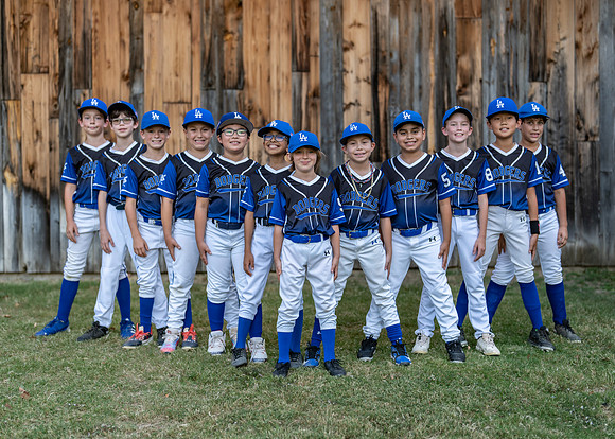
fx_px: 954
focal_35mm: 55
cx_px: 309
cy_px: 226
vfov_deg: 25.9
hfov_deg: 35.7
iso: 100
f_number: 1.6
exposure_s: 1/640
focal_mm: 50
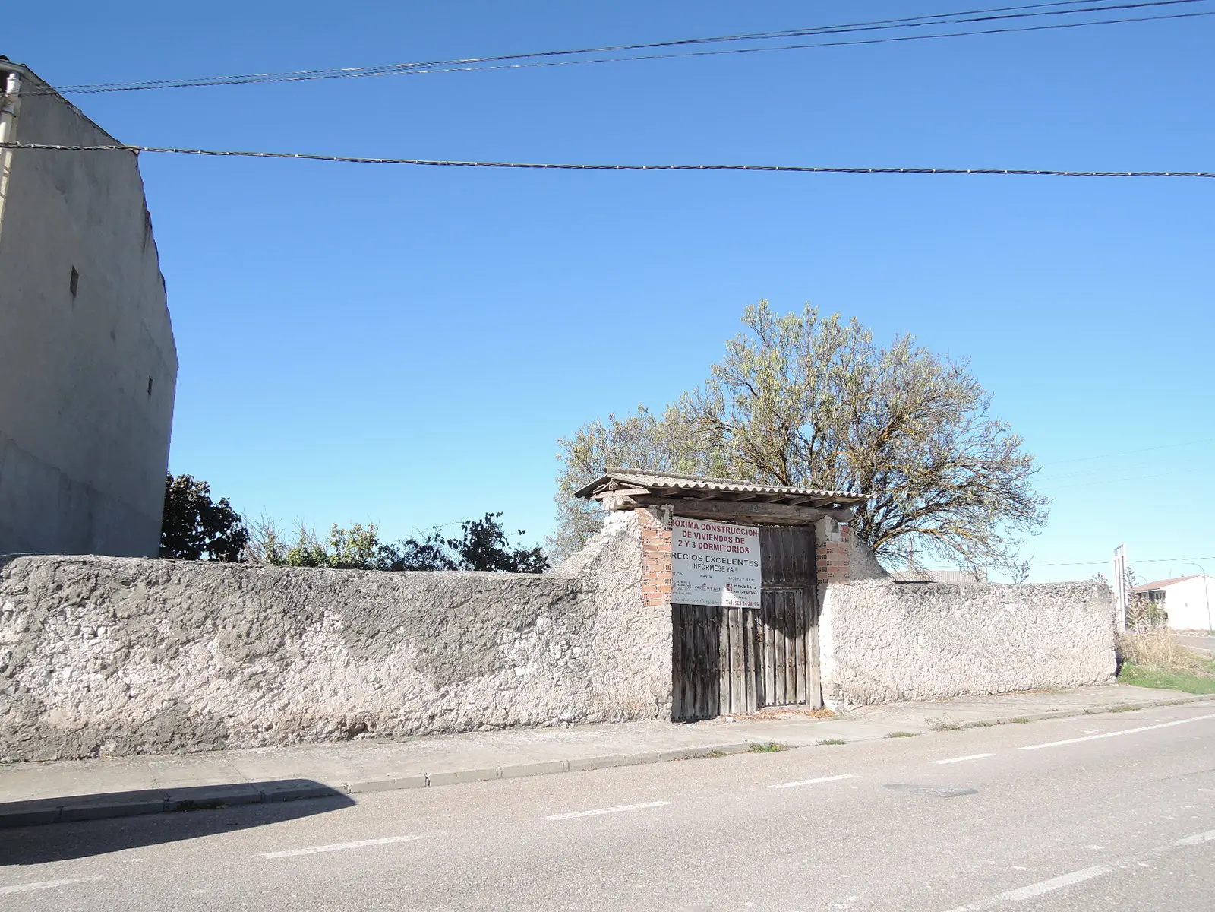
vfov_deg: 56.8
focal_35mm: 24
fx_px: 842
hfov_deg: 71.6
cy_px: 456
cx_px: 608
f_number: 2.8
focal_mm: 5.1
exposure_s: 1/800
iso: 80
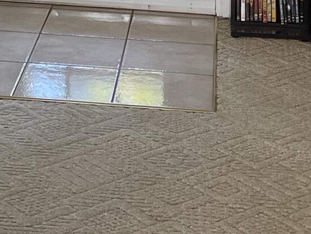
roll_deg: -0.7
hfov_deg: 14.2
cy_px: -340
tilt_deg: -2.3
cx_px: 6
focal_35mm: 137
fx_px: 1232
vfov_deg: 9.5
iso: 80
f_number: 1.6
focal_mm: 5.1
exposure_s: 1/60
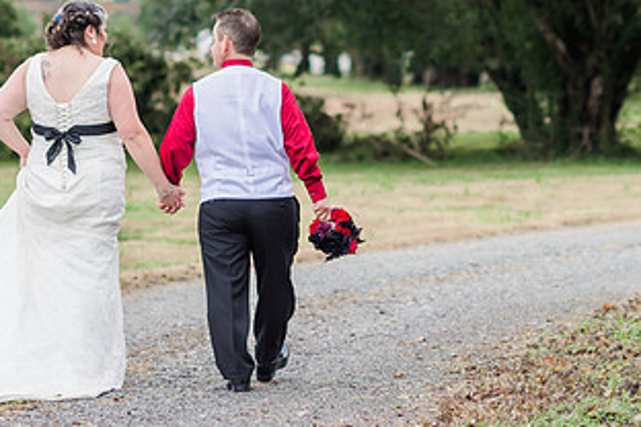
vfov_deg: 5.8
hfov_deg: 8.7
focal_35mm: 237
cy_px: 48
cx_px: 431
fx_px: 4220
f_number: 2.2
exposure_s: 1/400
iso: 100
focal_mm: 85
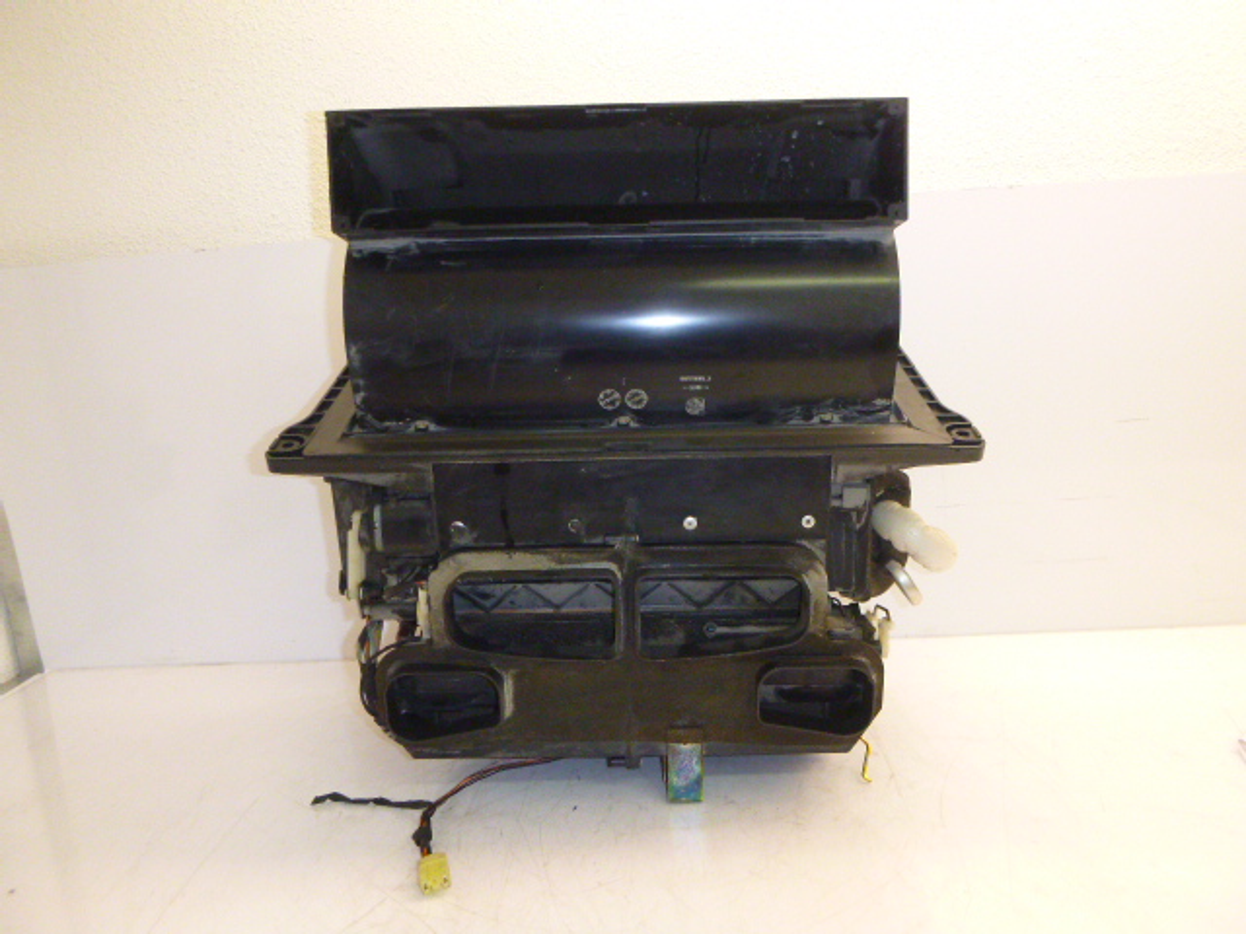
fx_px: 900
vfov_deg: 54.9
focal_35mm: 25
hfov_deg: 69.4
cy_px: 467
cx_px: 623
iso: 400
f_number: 3.9
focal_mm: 4.5
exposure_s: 1/60
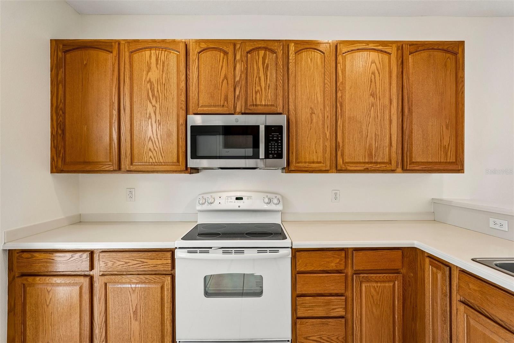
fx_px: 228
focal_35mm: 16
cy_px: 172
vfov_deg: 73.7
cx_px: 257
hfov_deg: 96.7
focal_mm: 16
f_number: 8
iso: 400
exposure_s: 1/20
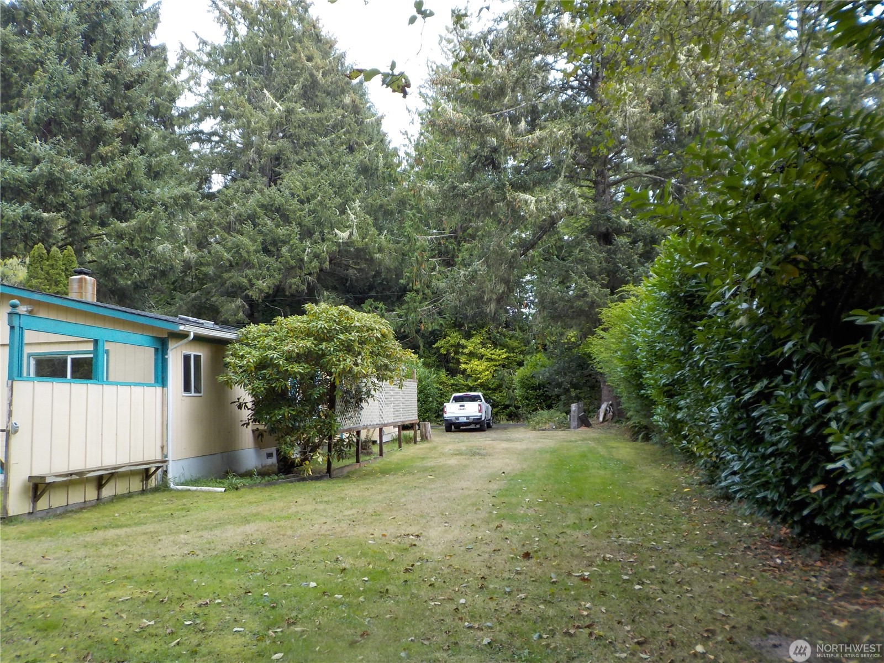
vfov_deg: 46.8
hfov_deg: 60.0
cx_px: 442
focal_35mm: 30
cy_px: 332
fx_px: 766
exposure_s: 1/40
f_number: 3.3
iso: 125
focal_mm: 4.1
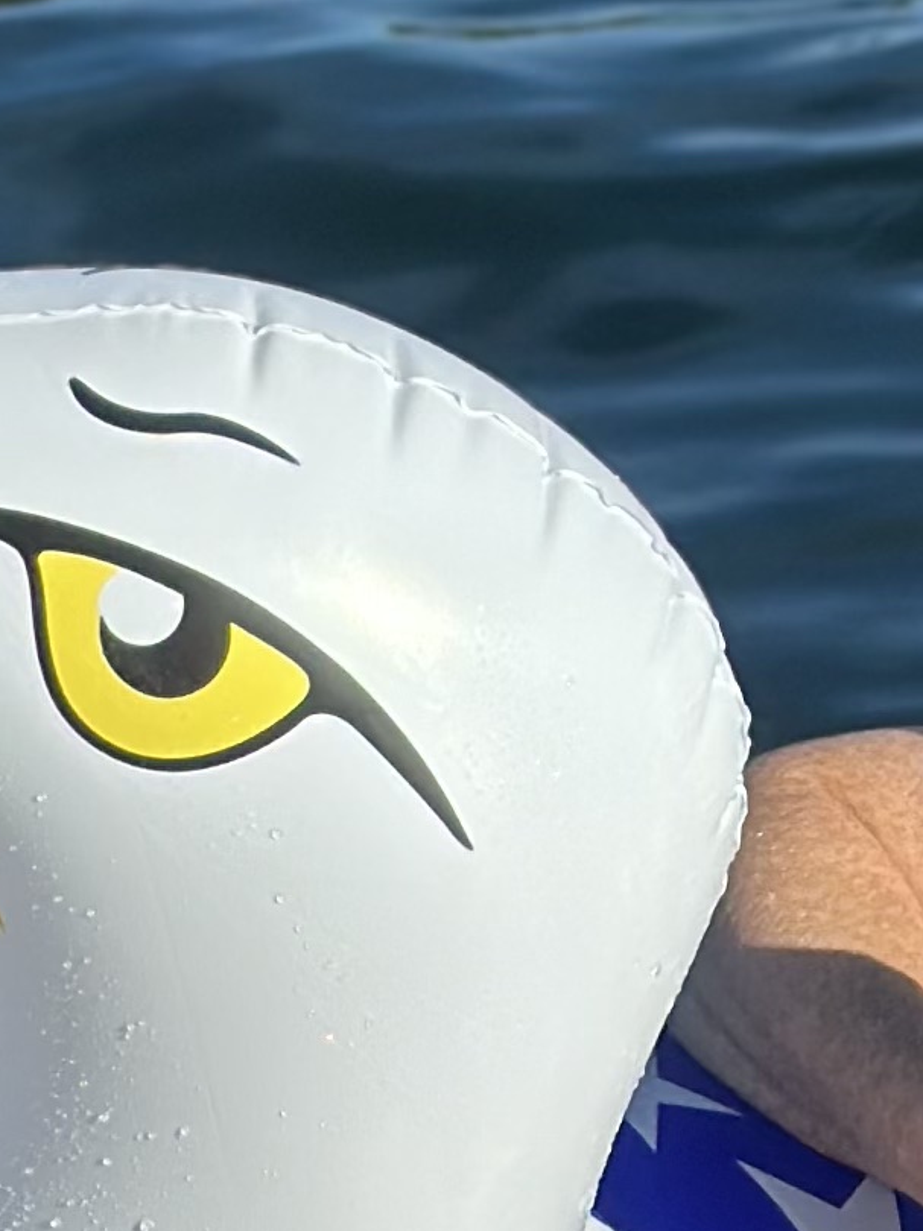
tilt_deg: -29.3
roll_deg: +2.9
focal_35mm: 239
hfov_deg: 6.2
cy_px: 1921
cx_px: 547
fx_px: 8501
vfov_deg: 8.1
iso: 100
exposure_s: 1/6211
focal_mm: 6.86
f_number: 1.78
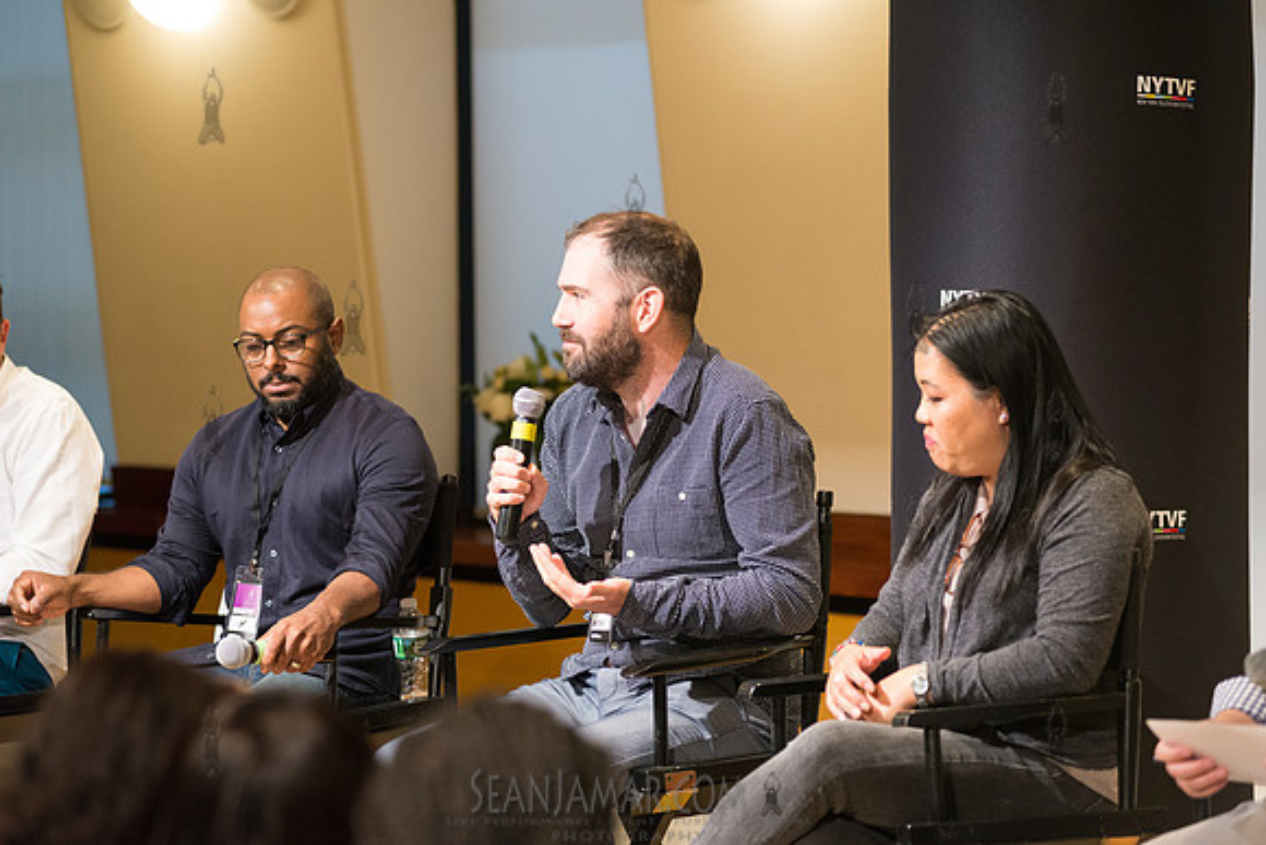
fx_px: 4221
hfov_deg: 17.1
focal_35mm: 120
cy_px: 422
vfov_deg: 11.4
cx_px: 633
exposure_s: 1/250
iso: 3200
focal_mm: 120
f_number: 4
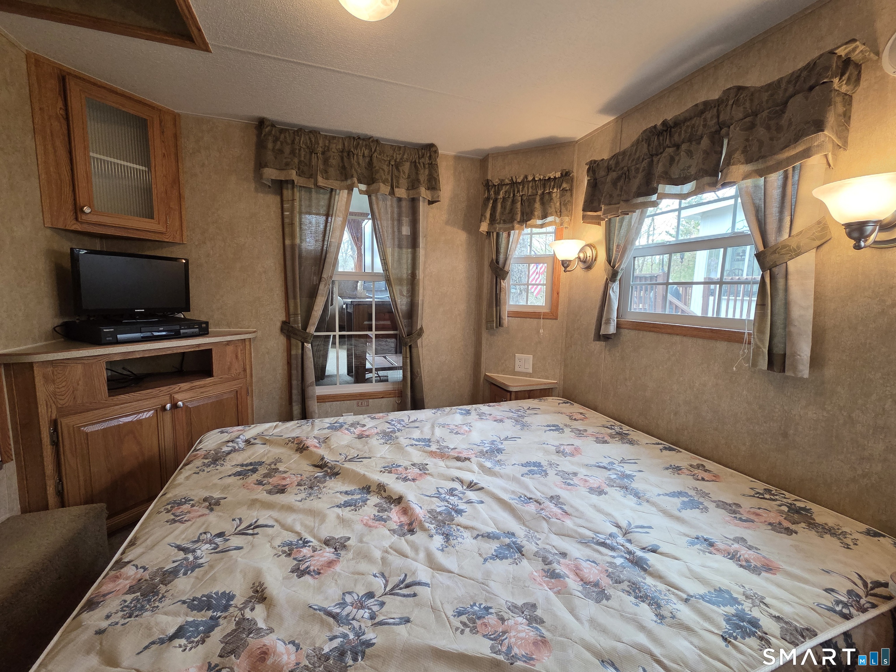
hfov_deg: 106.2
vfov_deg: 89.9
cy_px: 336
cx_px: 448
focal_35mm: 13
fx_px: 336
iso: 200
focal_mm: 2.2
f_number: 2.2
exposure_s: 1/120
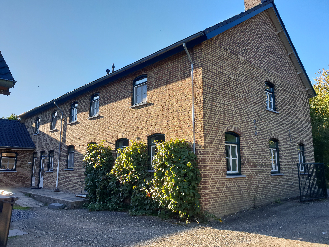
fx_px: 247
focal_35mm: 26
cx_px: 164
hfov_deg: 67.3
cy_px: 124
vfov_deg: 53.1
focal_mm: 4.3
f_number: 2.4
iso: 50
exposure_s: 1/312
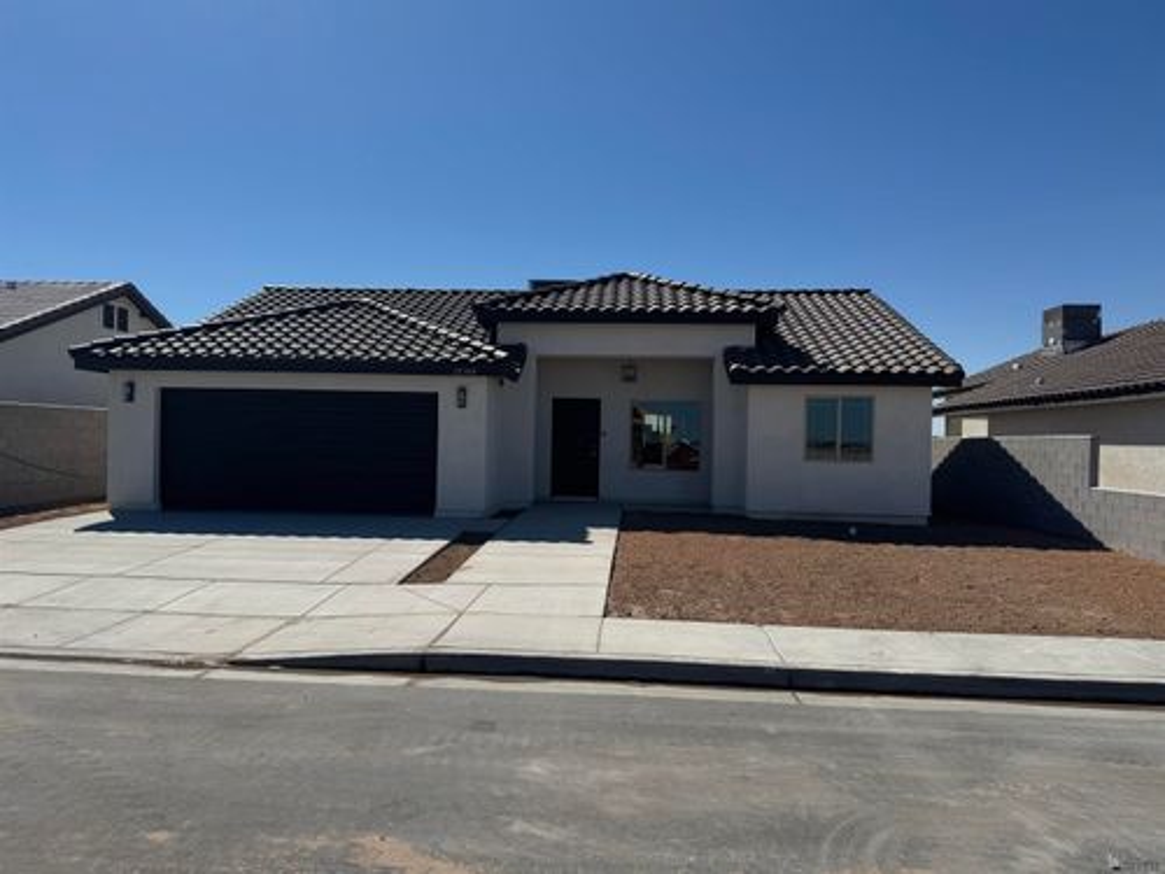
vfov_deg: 56.8
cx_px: 582
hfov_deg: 71.6
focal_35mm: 24
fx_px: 808
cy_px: 437
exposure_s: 1/9009
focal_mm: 6.76
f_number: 1.78
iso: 80
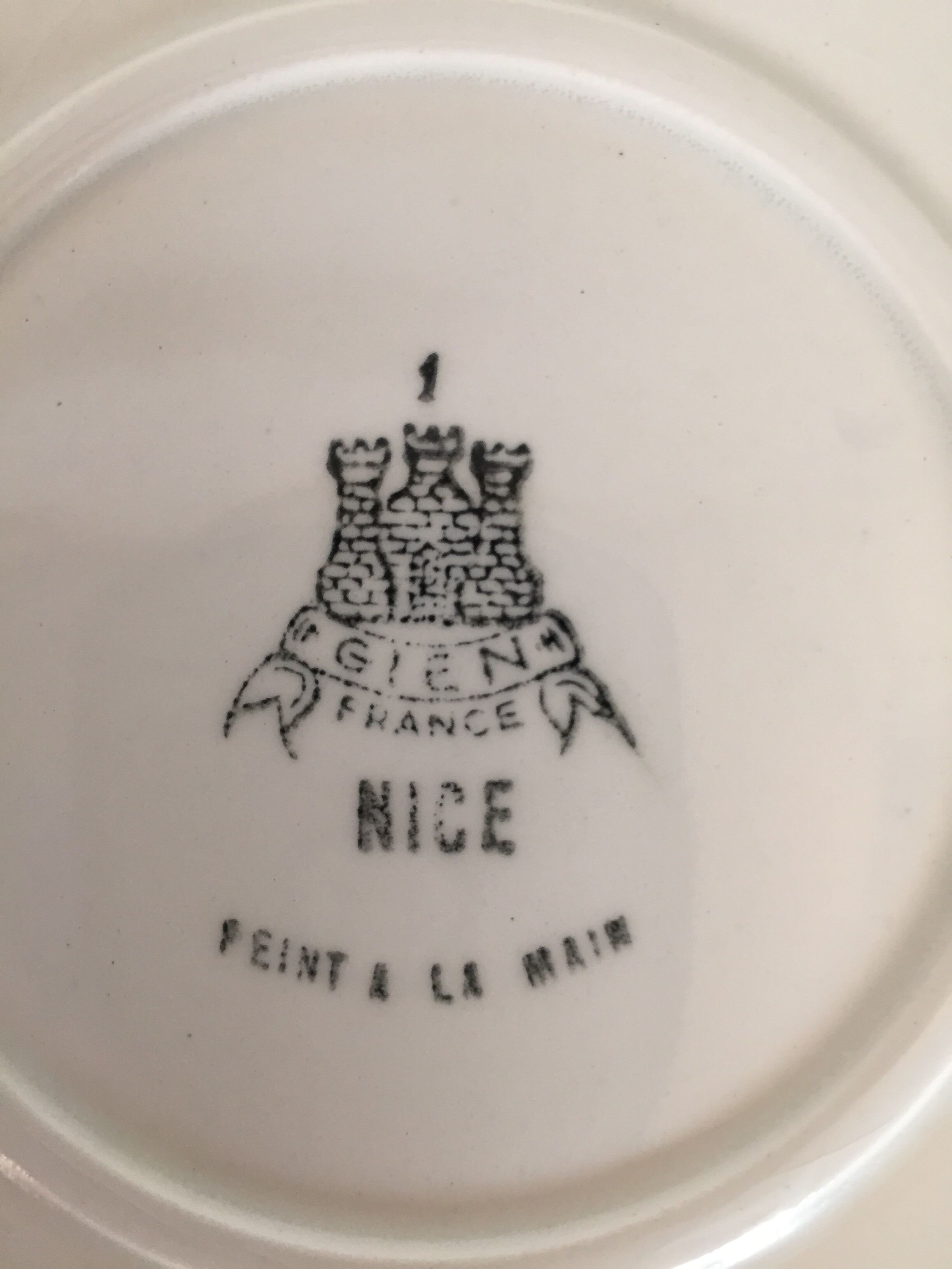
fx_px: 1063
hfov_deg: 48.2
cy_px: 634
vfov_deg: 61.7
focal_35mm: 29
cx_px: 476
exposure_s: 1/33
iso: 64
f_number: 2.2
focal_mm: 4.15
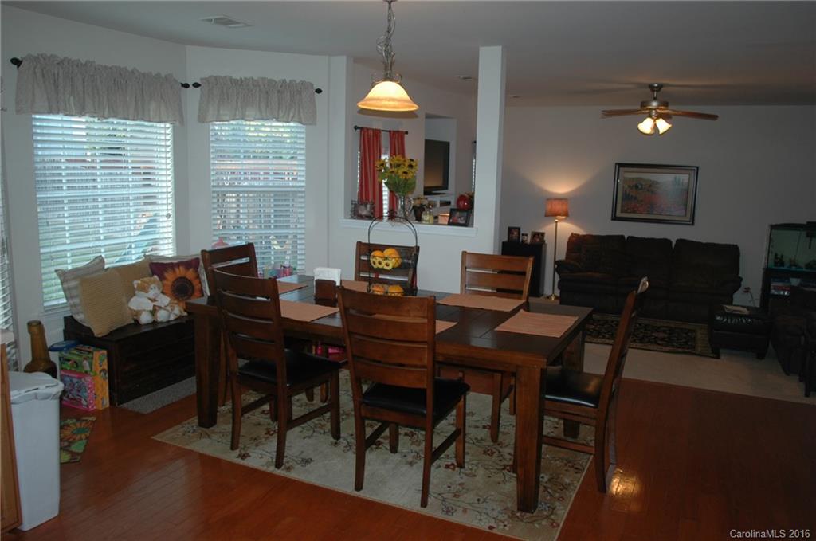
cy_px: 270
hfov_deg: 67.5
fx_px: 611
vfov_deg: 47.8
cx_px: 408
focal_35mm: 27
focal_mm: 18
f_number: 2.8
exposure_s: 1/60
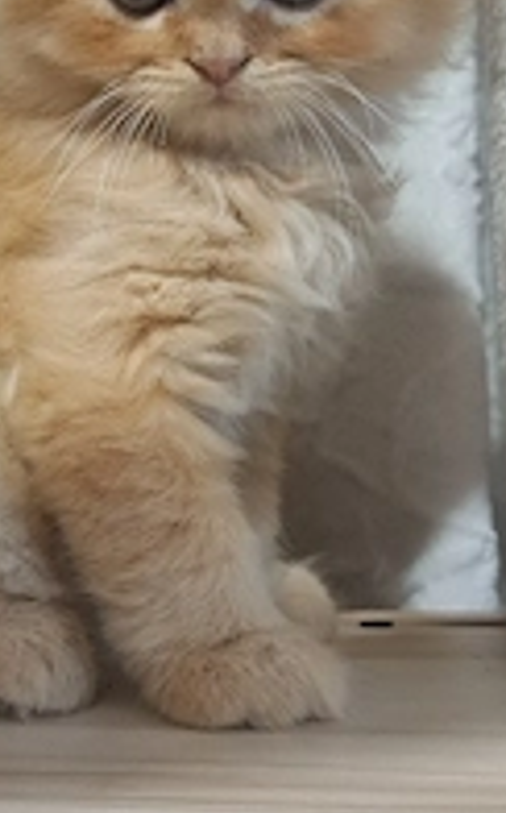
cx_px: 100
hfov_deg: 24.4
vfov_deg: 38.8
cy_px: 340
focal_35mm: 52
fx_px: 1151
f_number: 1.8
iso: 400
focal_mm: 5.23
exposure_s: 1/33
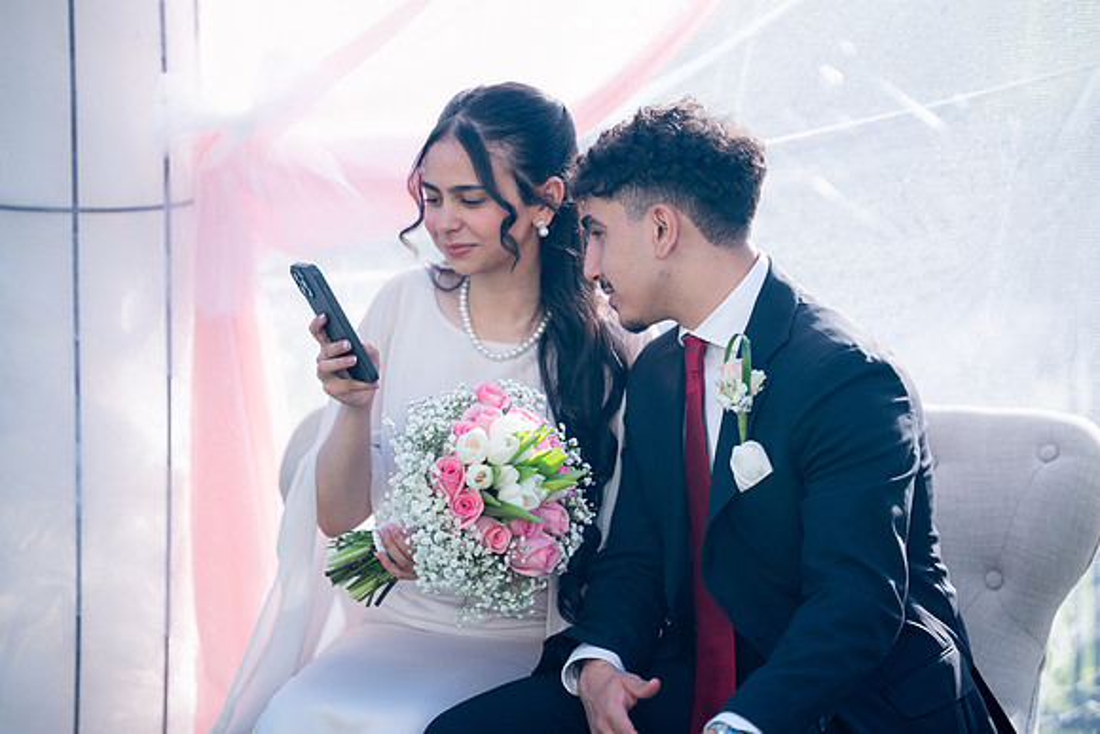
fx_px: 4584
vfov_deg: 9.2
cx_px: 550
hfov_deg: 13.7
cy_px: 367
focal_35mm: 150
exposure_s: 1/2500
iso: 200
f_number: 2
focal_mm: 150
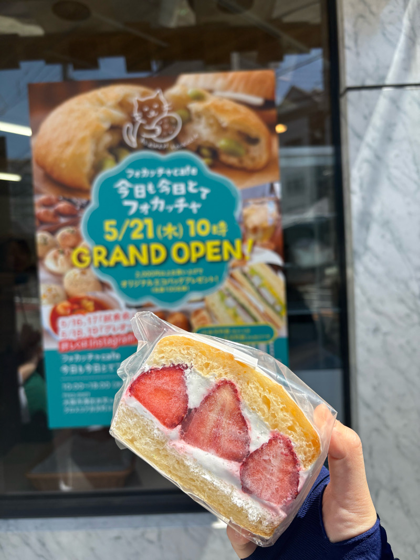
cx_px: 210
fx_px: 421
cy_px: 280
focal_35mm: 26
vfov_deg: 67.3
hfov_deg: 53.1
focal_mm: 5.96
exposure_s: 1/1848
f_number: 1.6
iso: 50
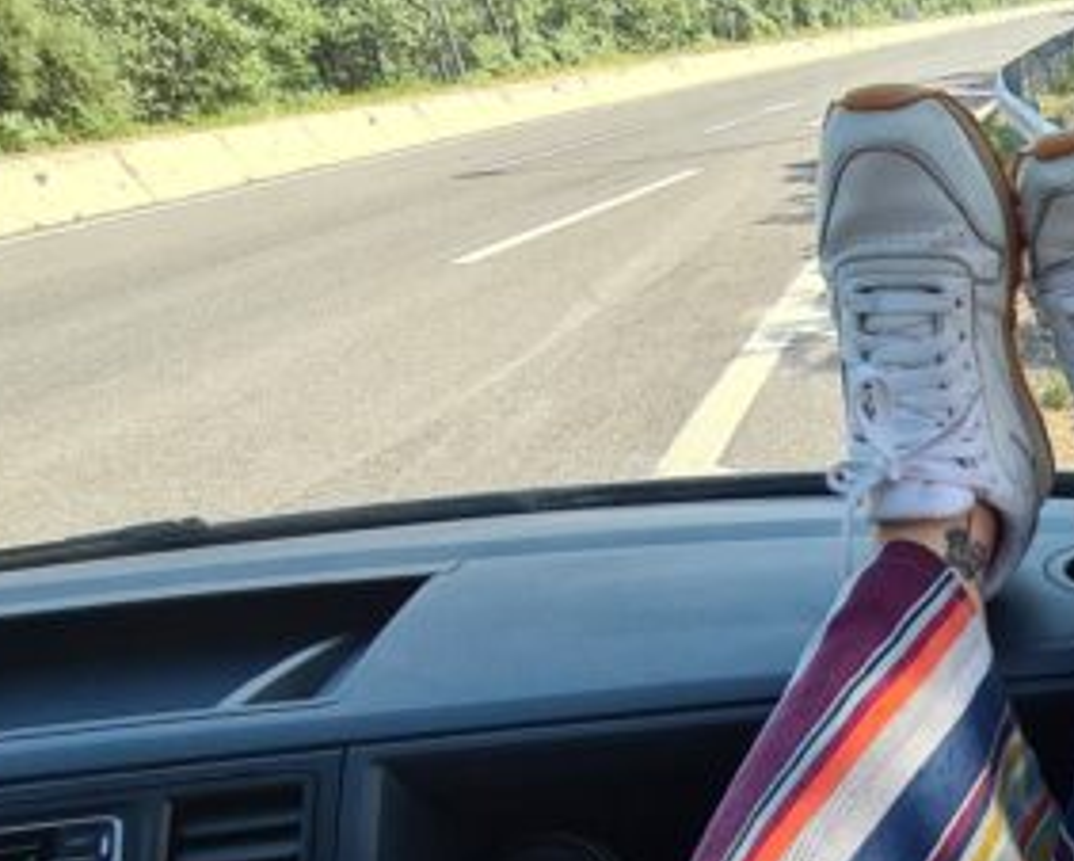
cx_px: 1085
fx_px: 1145
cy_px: 724
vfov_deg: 39.1
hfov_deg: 42.9
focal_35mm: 36
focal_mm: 2.2
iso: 50
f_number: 2.2
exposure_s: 1/435
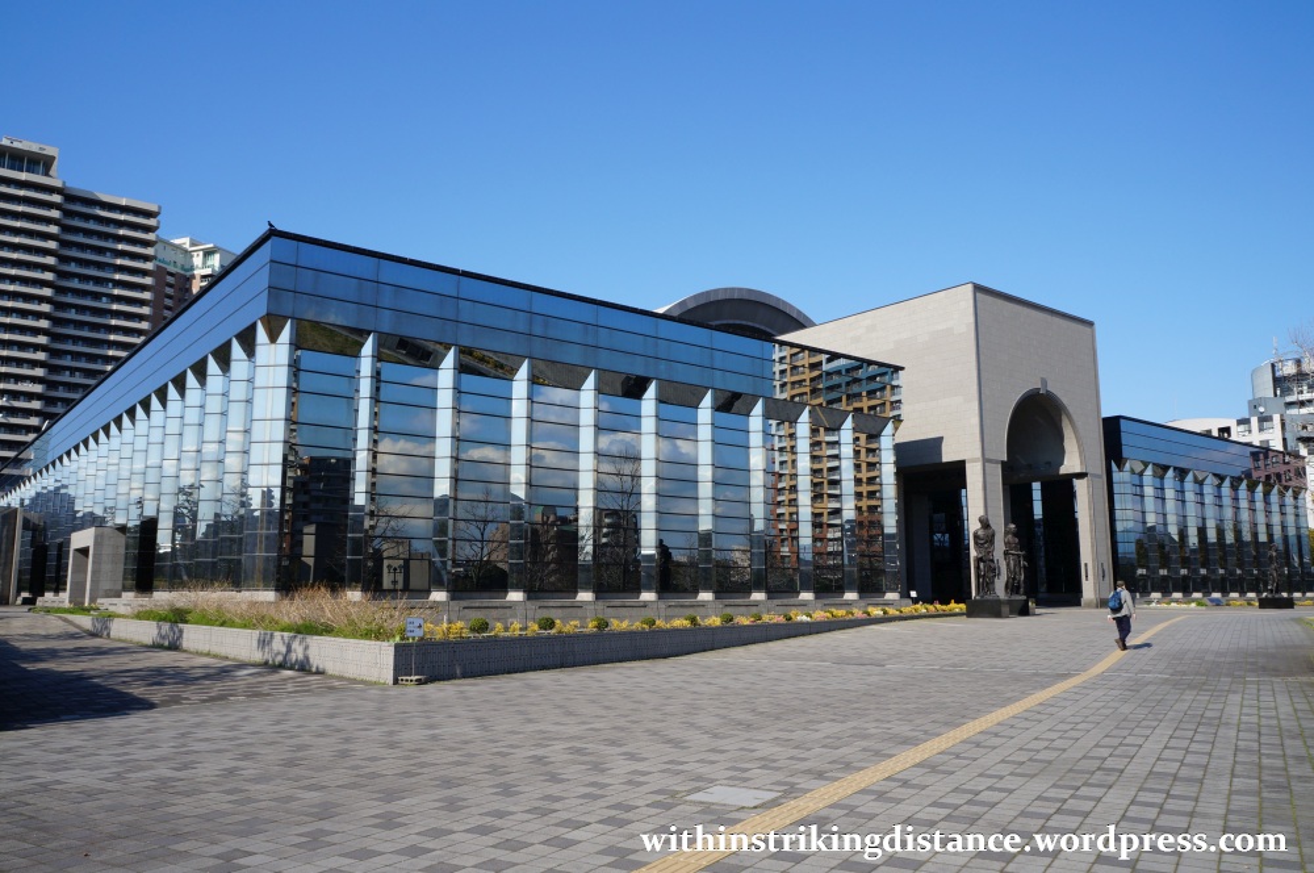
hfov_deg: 67.4
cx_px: 657
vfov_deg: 47.8
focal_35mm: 27
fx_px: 984
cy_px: 436
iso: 200
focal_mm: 18
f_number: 13
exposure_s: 1/250
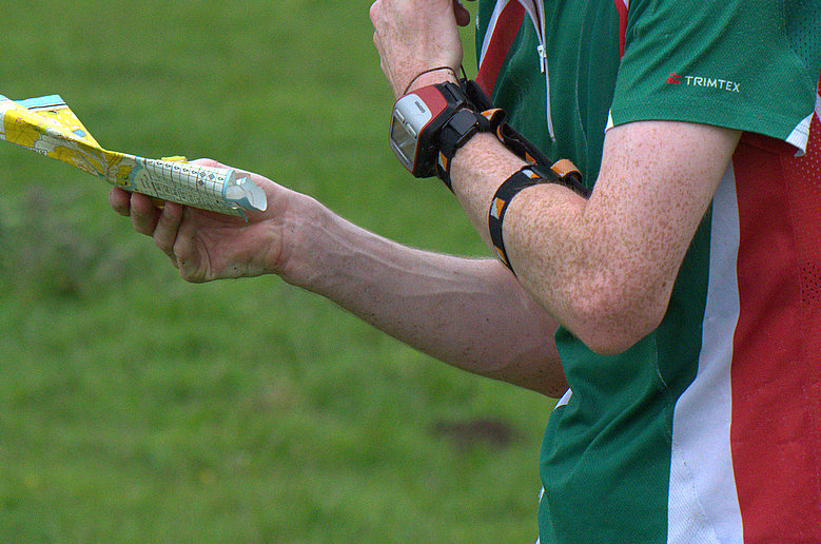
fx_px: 9468
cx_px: 514
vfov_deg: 3.3
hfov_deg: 5.0
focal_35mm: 416
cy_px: 9
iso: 800
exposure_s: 1/1600
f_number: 8
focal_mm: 135
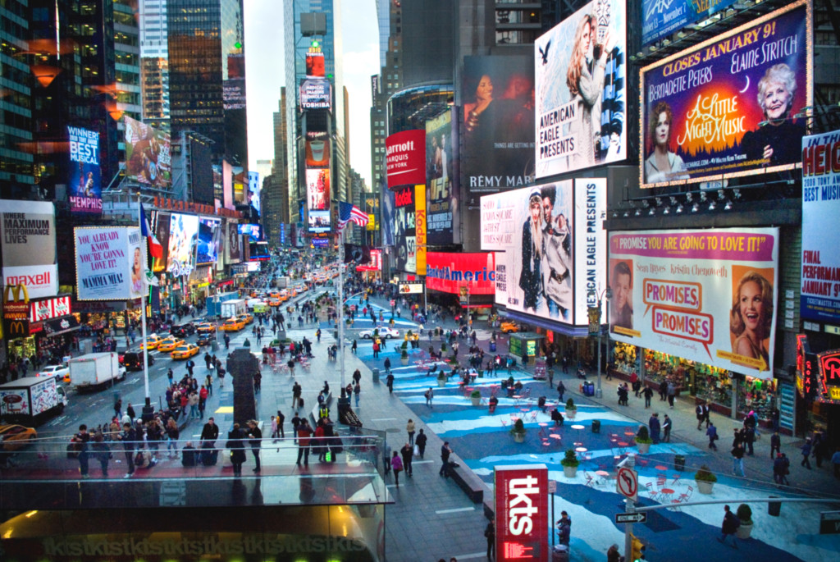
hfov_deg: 69.3
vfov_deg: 49.7
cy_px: 281
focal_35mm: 26
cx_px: 420
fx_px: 607
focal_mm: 17
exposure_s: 1/80
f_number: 4
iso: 1600
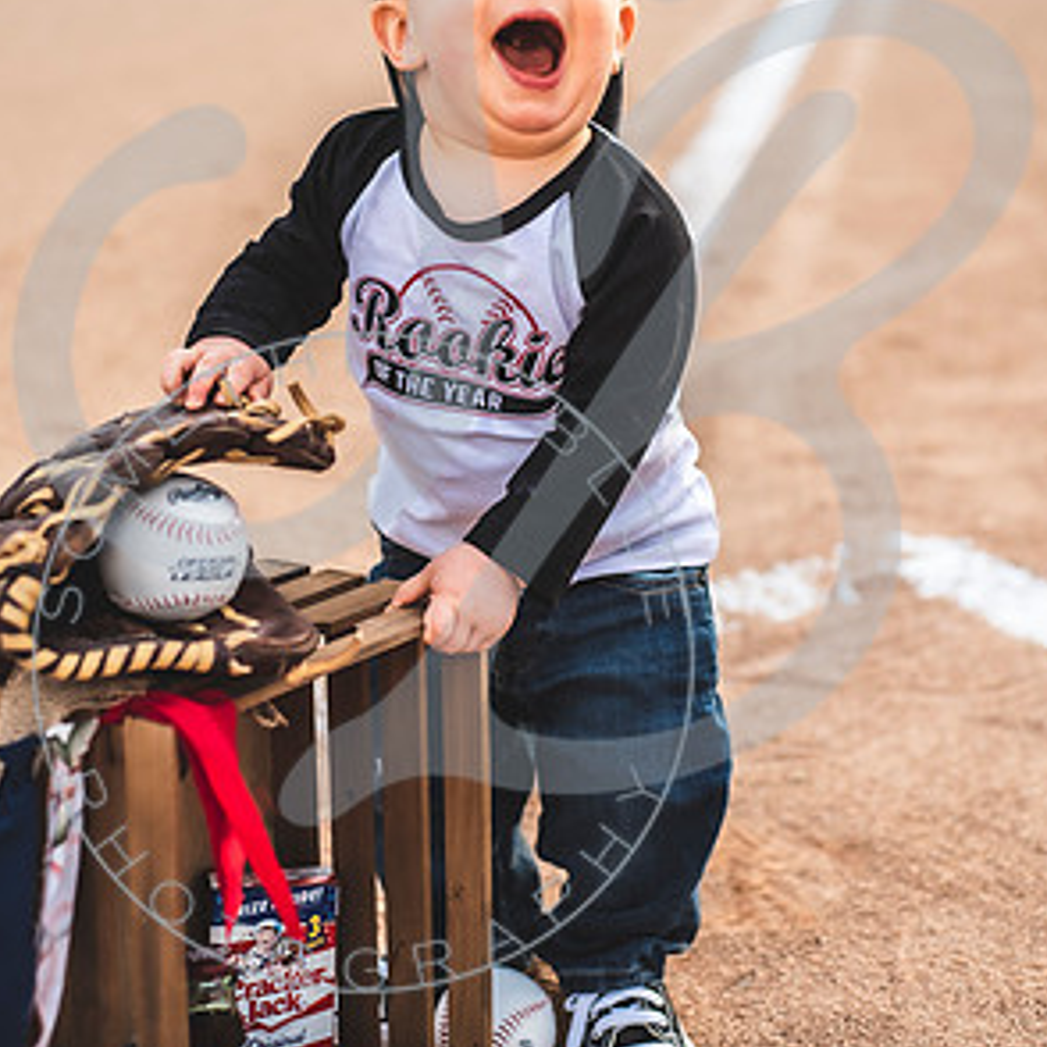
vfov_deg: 26.4
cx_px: 524
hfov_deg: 26.5
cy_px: 392
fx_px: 2224
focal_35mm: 65
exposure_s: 1/400
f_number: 2.8
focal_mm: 50
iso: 100
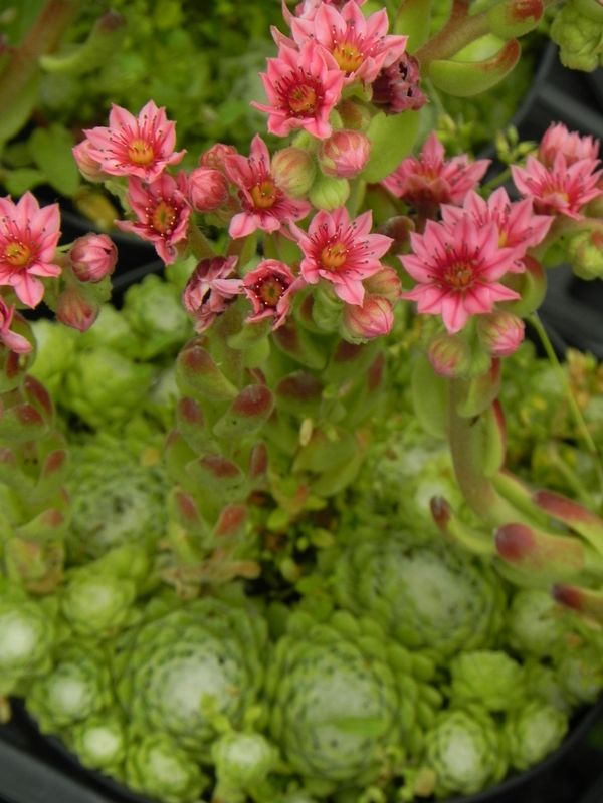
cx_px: 302
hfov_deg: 5.1
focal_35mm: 291
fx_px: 6759
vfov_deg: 6.8
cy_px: 402
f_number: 5
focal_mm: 51.8
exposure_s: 1/500
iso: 160
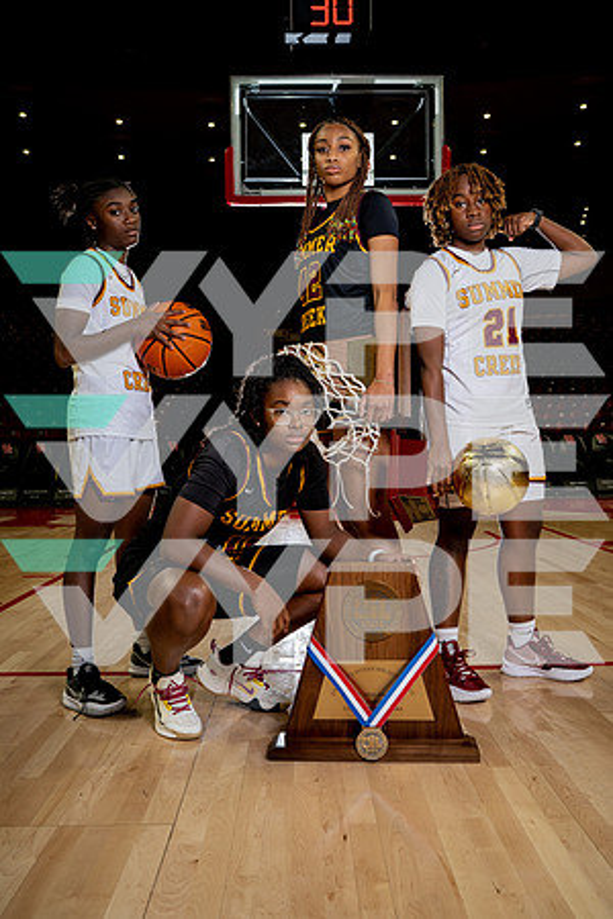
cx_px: 306
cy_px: 460
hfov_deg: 37.9
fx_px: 894
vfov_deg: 54.4
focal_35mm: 35
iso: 250
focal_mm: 35
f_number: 6.3
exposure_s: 1/250
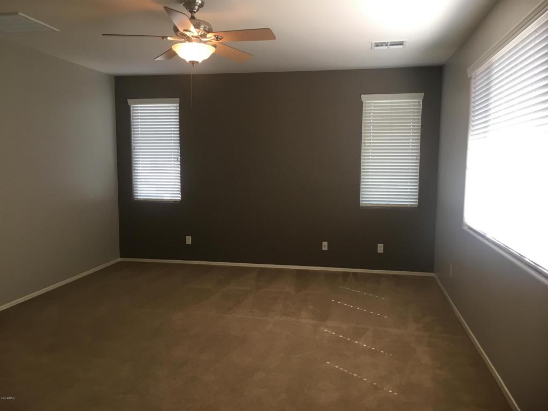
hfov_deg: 61.7
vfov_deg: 48.2
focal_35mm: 29
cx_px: 274
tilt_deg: -5.2
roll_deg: +0.6
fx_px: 459
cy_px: 206
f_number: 2.2
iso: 25
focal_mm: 4.15
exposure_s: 1/30
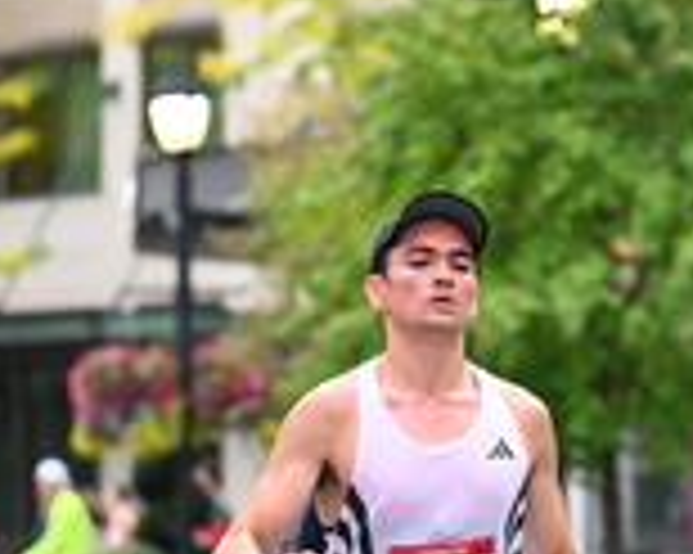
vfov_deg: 4.6
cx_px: 641
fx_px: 6928
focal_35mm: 338
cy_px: 365
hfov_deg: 5.7
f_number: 2.8
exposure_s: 1/800
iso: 1600
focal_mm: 101
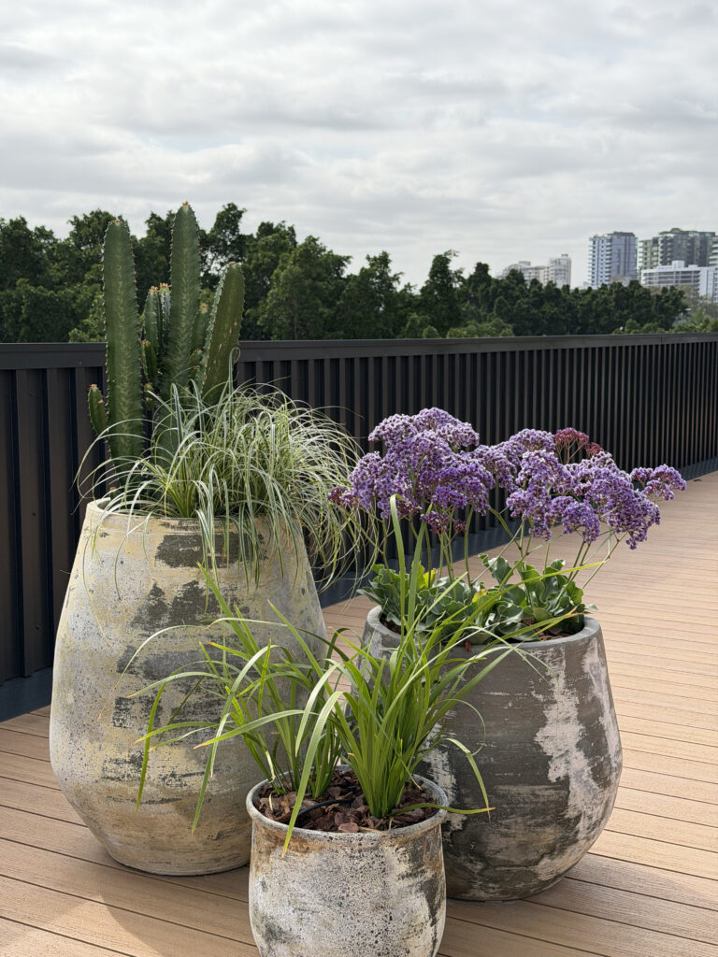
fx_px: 1327
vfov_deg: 39.7
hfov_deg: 30.3
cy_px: 478
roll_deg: -1.2
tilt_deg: -7.7
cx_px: 359
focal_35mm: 48
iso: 80
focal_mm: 6.76
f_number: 1.78
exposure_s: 1/4329
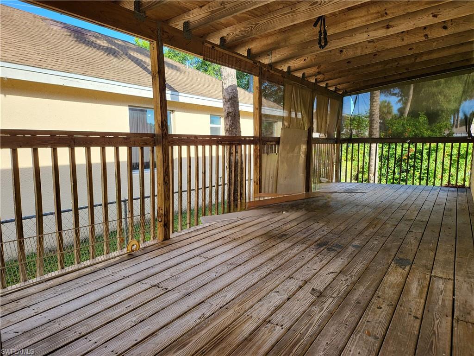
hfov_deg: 71.6
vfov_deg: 56.8
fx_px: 329
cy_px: 178
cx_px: 237
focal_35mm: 24
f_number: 1.8
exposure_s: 1/476
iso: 40
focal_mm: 5
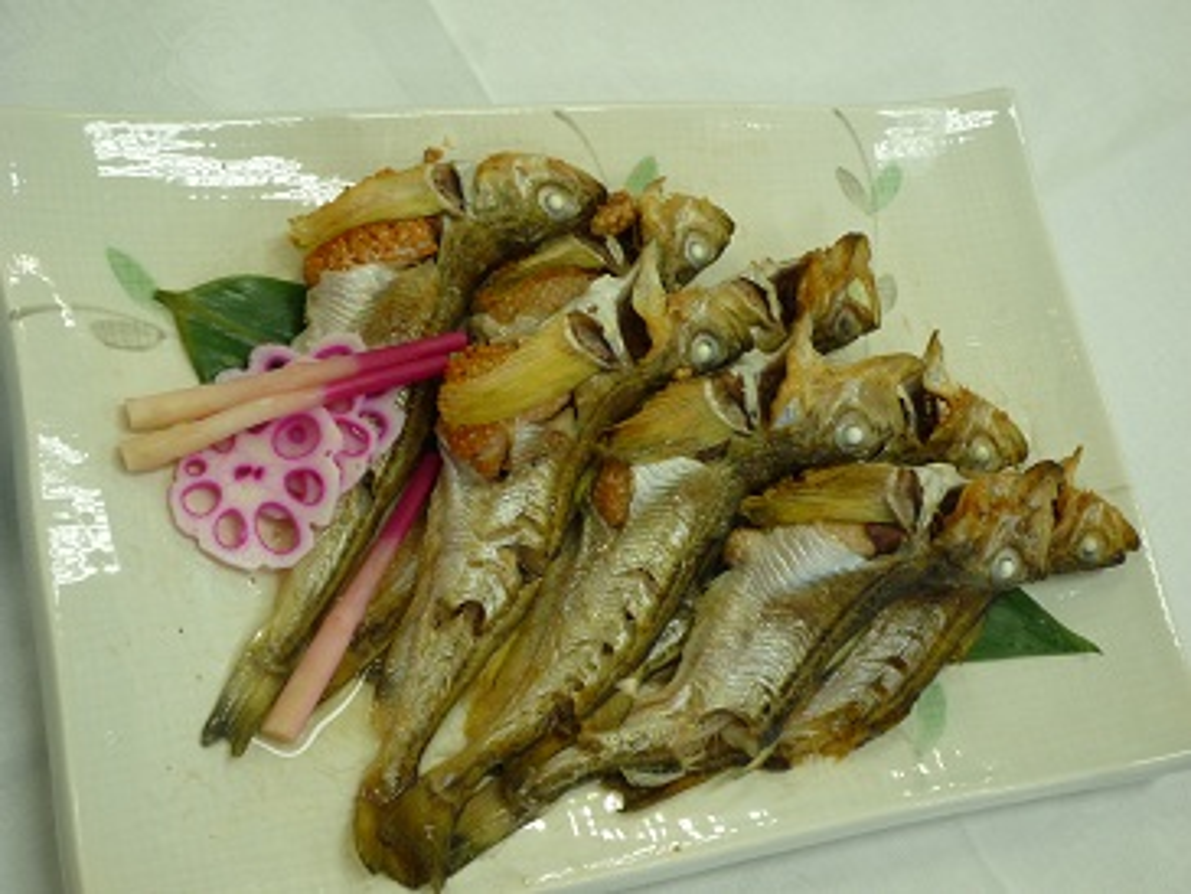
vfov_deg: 27.5
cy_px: 447
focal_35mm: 53
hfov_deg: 36.2
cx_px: 596
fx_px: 1824
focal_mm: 9.3
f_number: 4.3
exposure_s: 1/50
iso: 200
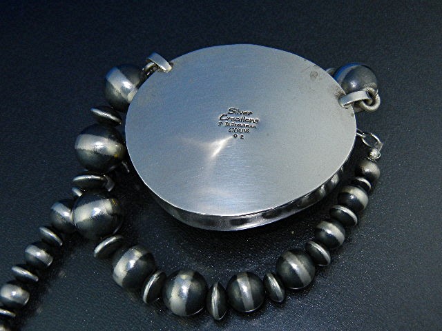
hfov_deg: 42.1
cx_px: 221
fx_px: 575
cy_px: 166
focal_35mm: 45
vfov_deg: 32.2
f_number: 7.6
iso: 407
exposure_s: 1/30
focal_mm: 8.1
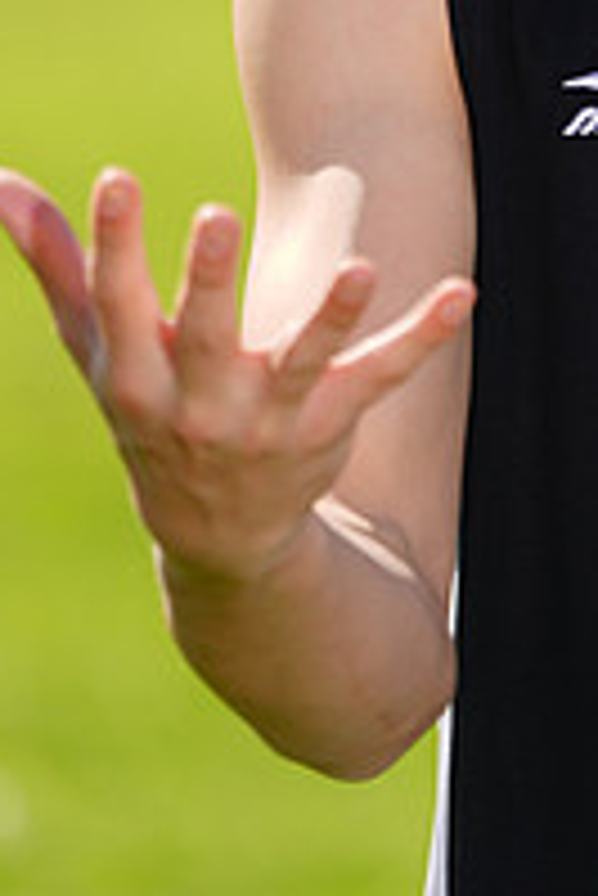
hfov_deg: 1.2
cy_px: -356
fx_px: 28975
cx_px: 771
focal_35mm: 1165
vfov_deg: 1.8
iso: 64
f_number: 6.3
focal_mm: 400
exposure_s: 1/200
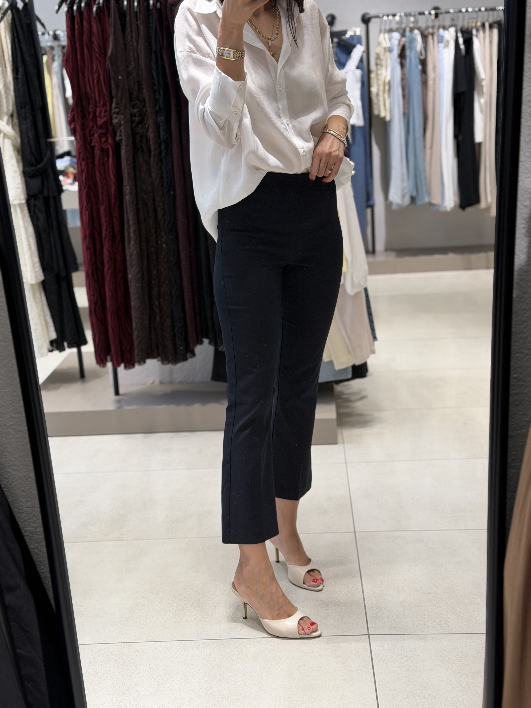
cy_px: 354
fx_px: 982
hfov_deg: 30.3
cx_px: 266
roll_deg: +3.0
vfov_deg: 39.7
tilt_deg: -30.7
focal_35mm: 48
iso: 50
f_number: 1.78
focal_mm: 6.76
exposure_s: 1/100
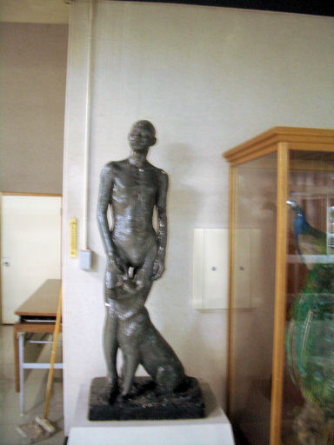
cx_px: 167
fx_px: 450
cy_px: 222
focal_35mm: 35
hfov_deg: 40.7
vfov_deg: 52.6
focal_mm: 5.8
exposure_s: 1/8
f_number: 2.6
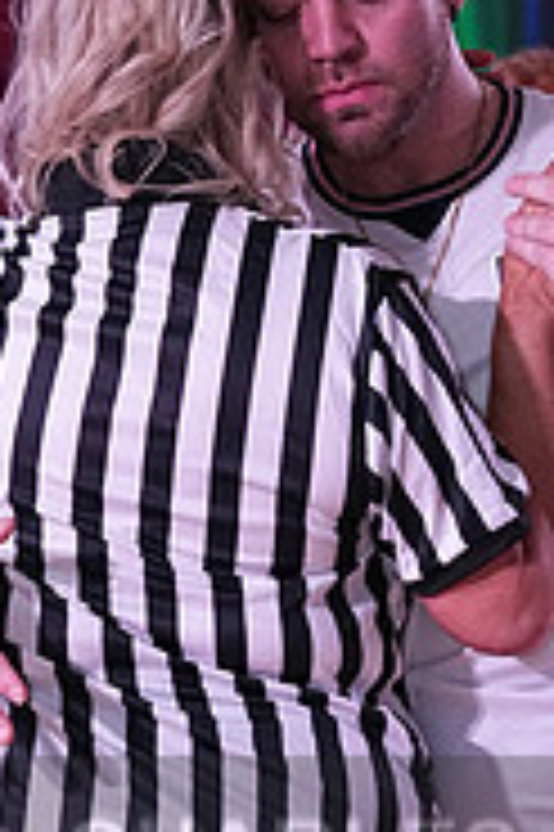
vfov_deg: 7.8
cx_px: 345
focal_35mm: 264
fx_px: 6105
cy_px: 908
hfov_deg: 5.2
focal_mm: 84
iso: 2500
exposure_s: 1/320
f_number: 6.3
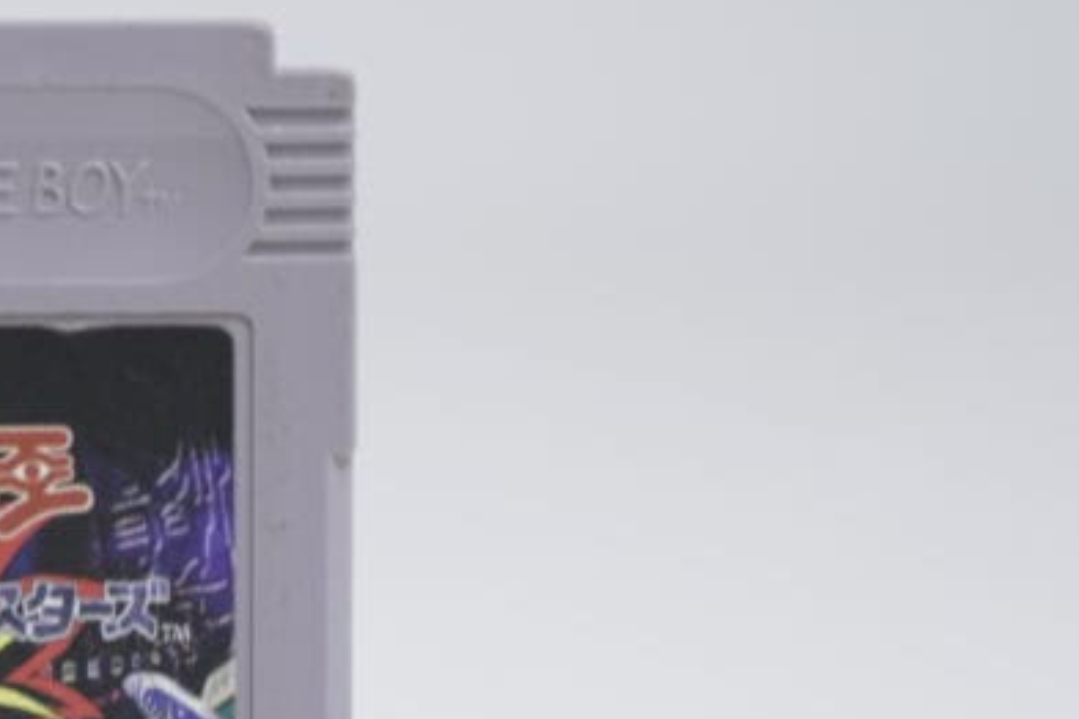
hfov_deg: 9.5
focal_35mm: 214
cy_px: 469
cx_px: -88
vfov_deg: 6.4
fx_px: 6414
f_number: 5.6
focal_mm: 70
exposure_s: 1/5
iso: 100
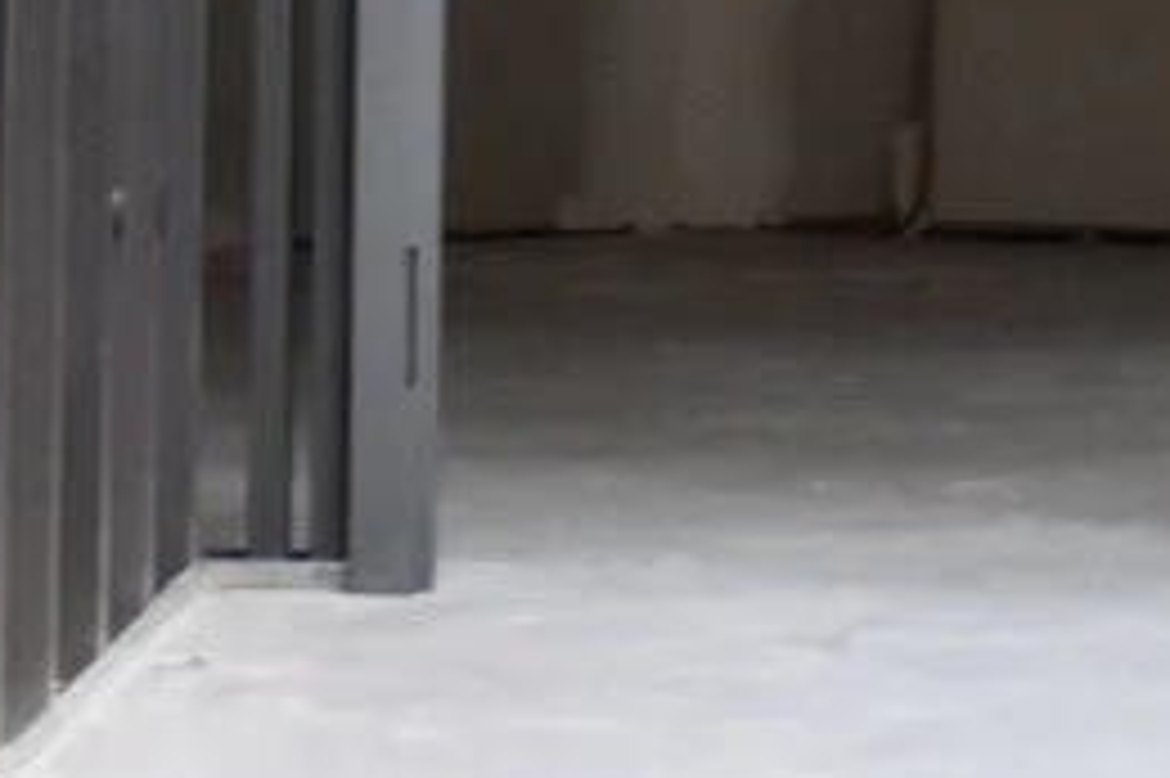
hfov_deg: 4.0
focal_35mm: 508
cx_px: 2882
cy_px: -1475
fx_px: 16502
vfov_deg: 2.7
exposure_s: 1/60
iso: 900
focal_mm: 55
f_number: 4
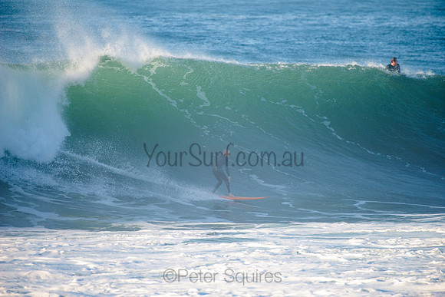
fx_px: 6183
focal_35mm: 500
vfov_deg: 2.8
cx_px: 222
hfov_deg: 4.1
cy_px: 148
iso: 280
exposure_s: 1/1600
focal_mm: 500
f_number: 5.6
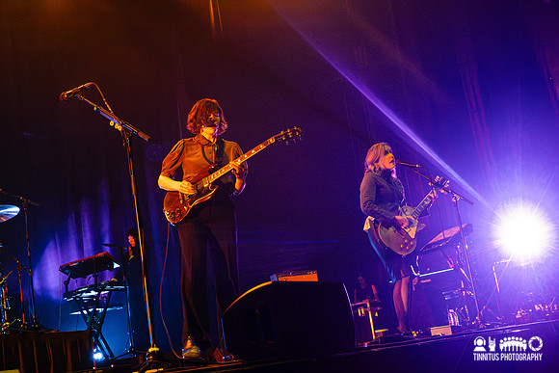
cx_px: 280
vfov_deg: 27.5
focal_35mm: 49
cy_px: 186
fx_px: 761
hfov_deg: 40.3
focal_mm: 18.63
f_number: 4
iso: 6400
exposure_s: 1/200
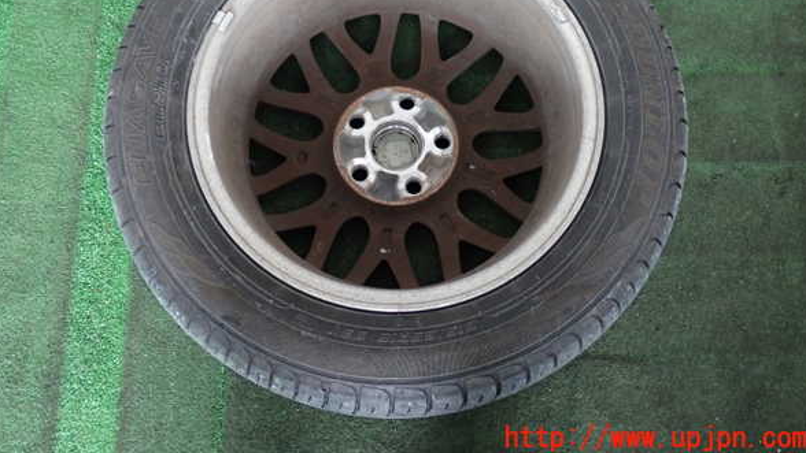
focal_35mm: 40
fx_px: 855
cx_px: 403
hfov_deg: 50.5
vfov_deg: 29.5
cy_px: 148
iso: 400
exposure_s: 1/40
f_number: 2.5
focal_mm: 6.37
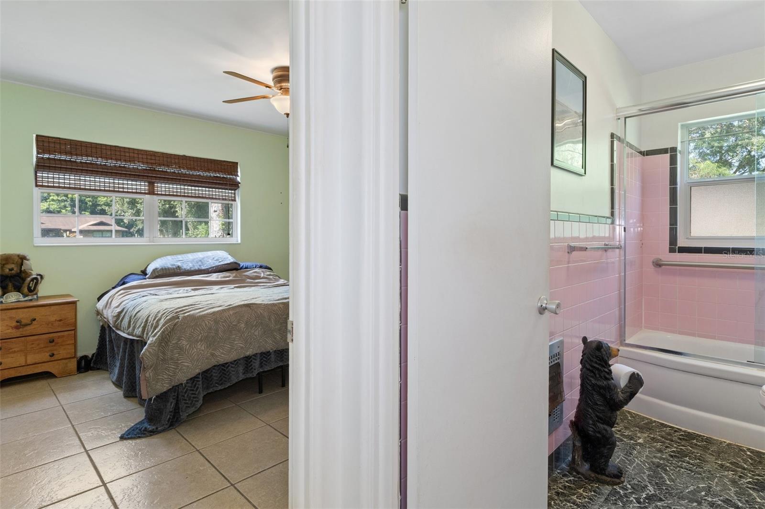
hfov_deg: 90.0
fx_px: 382
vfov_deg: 67.4
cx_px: 382
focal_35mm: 18
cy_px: 254
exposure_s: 1/1.67
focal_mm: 12
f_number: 8
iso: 320
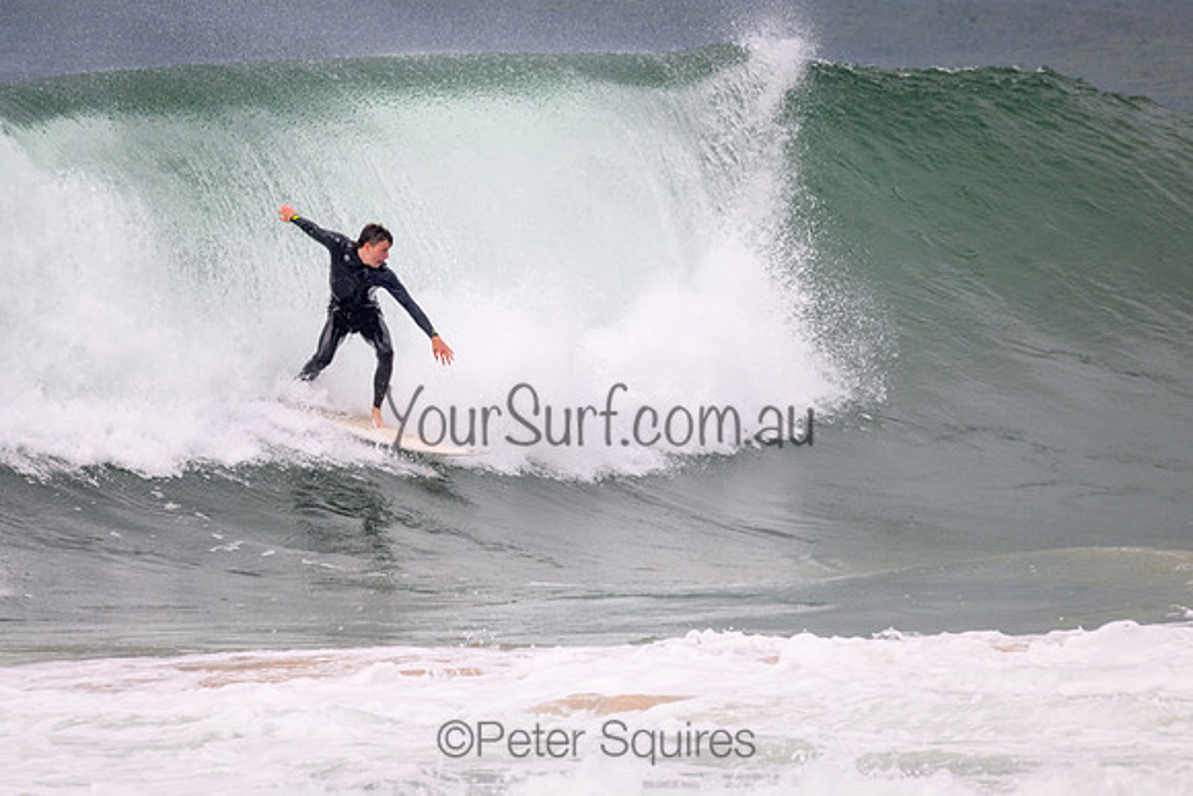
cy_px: 269
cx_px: 403
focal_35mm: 1006
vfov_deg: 1.4
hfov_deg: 2.0
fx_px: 33341
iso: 900
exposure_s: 1/2000
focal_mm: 760
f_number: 11
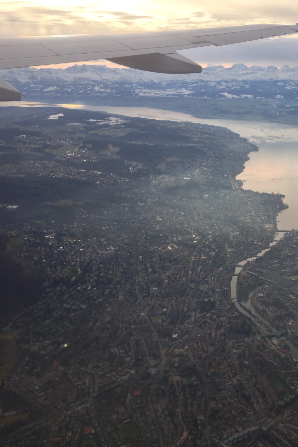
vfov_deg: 42.7
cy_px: 224
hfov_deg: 28.4
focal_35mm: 46
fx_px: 571
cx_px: 251
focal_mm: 4.12
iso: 50
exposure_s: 1/467
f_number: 2.4
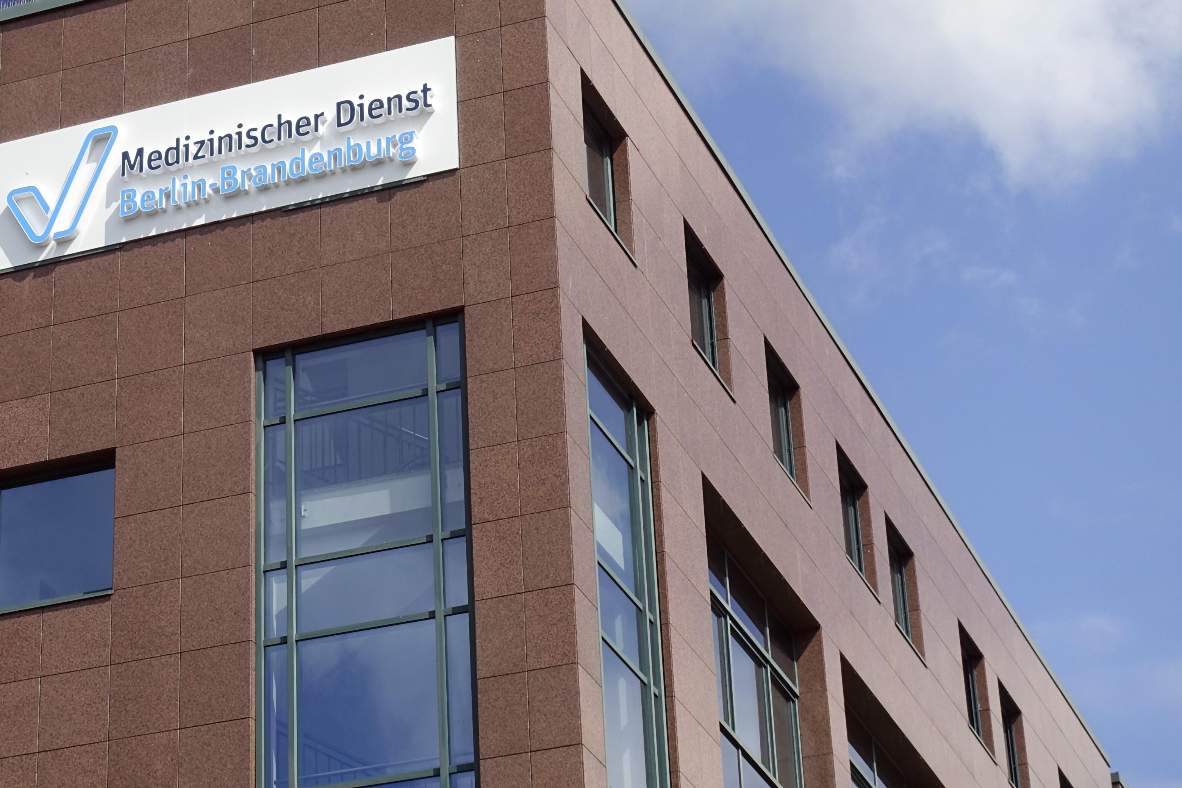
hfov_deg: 18.8
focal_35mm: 107
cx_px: 162
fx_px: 3513
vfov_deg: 12.7
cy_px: 157
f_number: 5.6
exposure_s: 1/500
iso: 125
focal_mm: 22.38
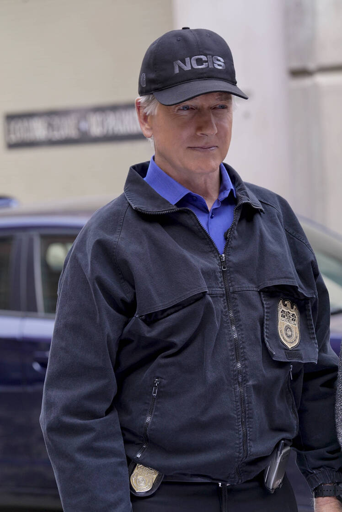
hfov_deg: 9.5
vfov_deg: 14.2
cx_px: 171
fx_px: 2049
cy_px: 256
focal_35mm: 144
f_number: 6.3
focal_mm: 144
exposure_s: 1/200
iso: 640
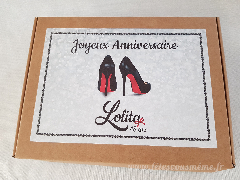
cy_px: 90
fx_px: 180
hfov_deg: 67.3
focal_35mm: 26
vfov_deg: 53.1
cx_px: 120
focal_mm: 4.3
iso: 200
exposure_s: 1/33
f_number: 1.7
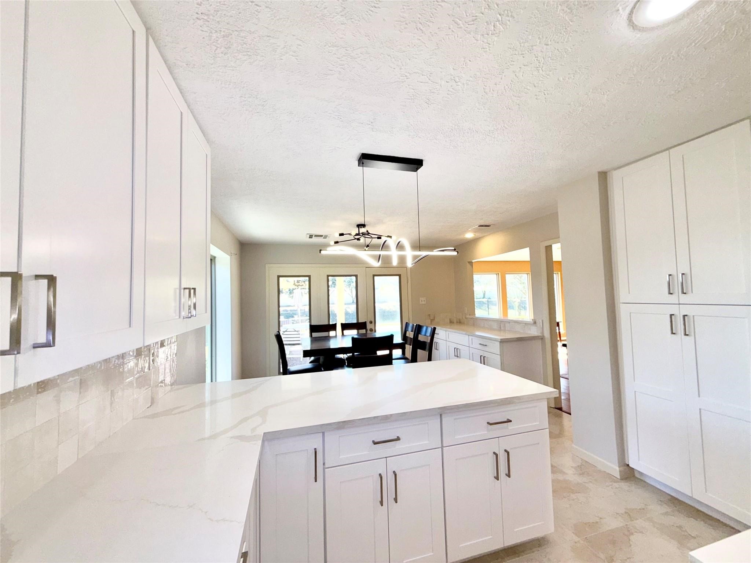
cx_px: 376
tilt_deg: +3.7
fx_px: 304
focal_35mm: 14
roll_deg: +1.1
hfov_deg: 102.1
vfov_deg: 85.7
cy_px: 282
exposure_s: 1/122
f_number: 2.2
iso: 16
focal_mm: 2.22
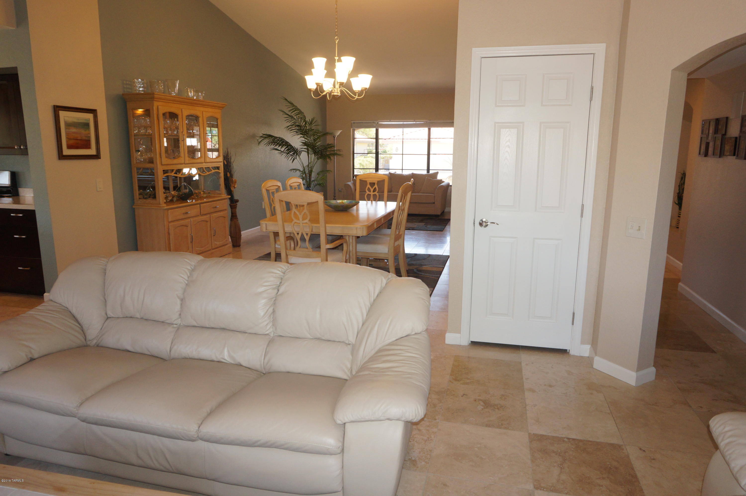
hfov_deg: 73.8
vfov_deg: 53.1
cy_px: 248
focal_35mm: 24
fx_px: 497
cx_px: 373
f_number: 5.6
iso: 800
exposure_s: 1/100
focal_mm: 16
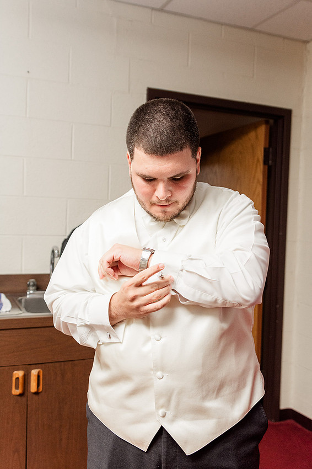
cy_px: 234
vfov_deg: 53.2
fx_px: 468
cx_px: 156
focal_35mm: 36
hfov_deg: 36.8
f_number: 2.8
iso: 640
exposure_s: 1/100
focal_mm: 24
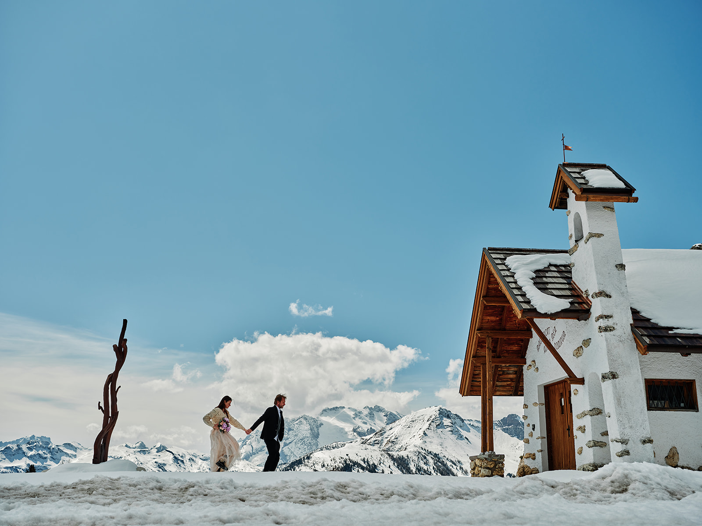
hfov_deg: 46.8
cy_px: 263
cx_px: 351
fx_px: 811
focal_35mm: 40
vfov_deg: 36.0
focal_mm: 50
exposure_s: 1/1300
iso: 100
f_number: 6.4
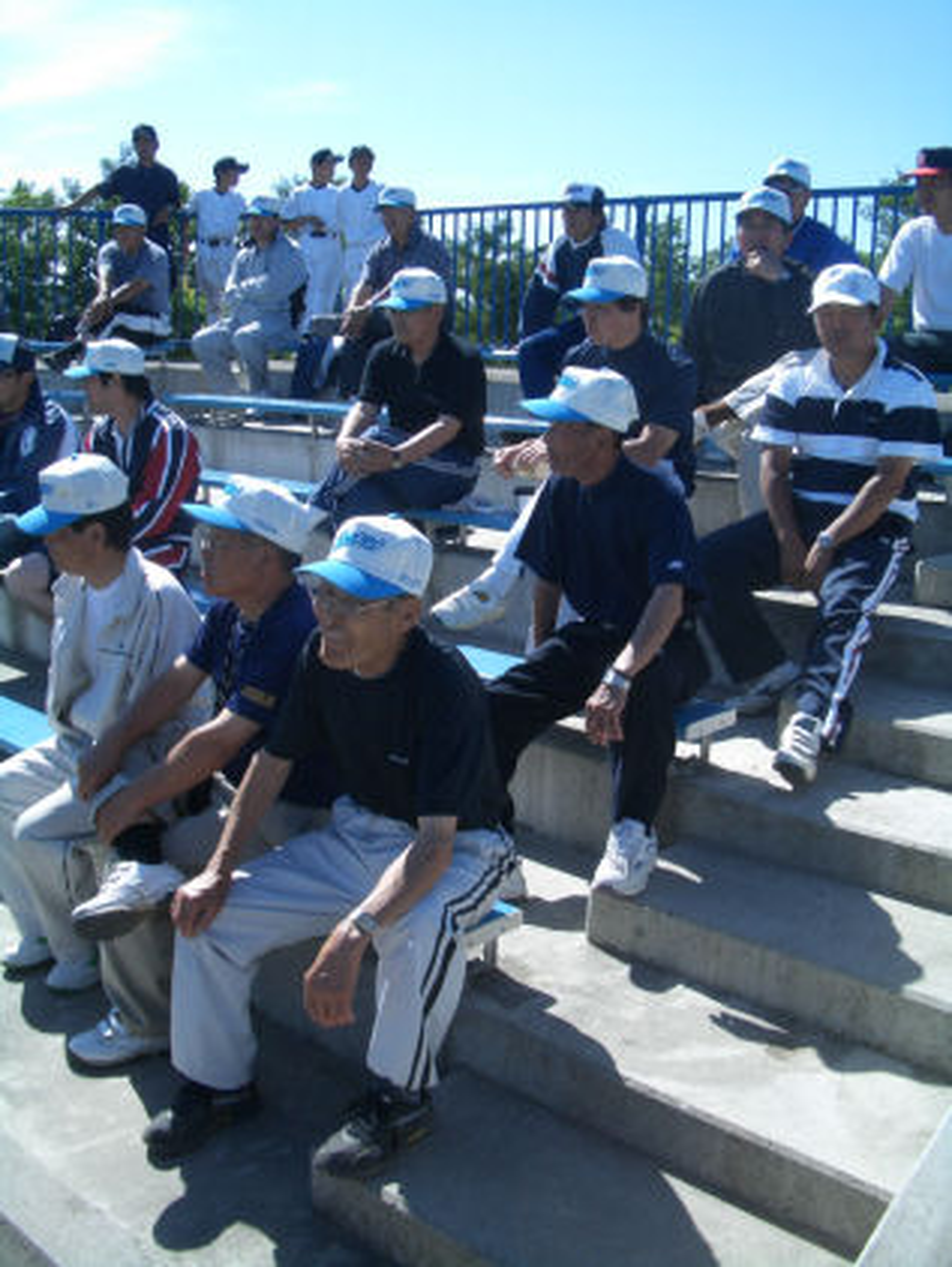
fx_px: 1282
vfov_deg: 52.6
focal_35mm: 35
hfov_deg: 40.7
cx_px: 476
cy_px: 634
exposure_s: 1/400
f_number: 4.3
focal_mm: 5.8
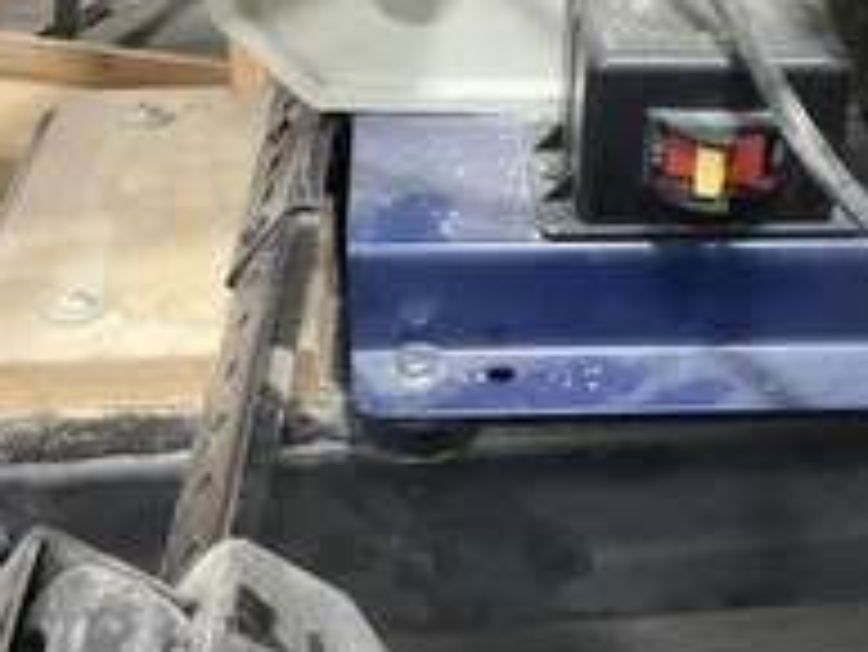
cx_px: 643
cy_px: 346
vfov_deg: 24.4
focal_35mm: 60
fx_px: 1505
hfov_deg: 31.6
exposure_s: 1/30
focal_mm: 3
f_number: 1.8
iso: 320
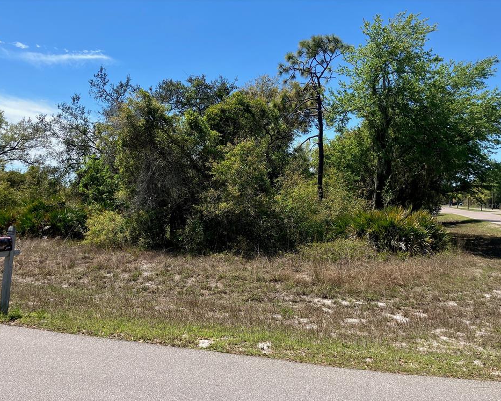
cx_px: 234
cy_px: 205
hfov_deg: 58.7
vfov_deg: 48.5
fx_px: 445
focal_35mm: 30
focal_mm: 3.99
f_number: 1.8
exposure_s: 1/1473
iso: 32
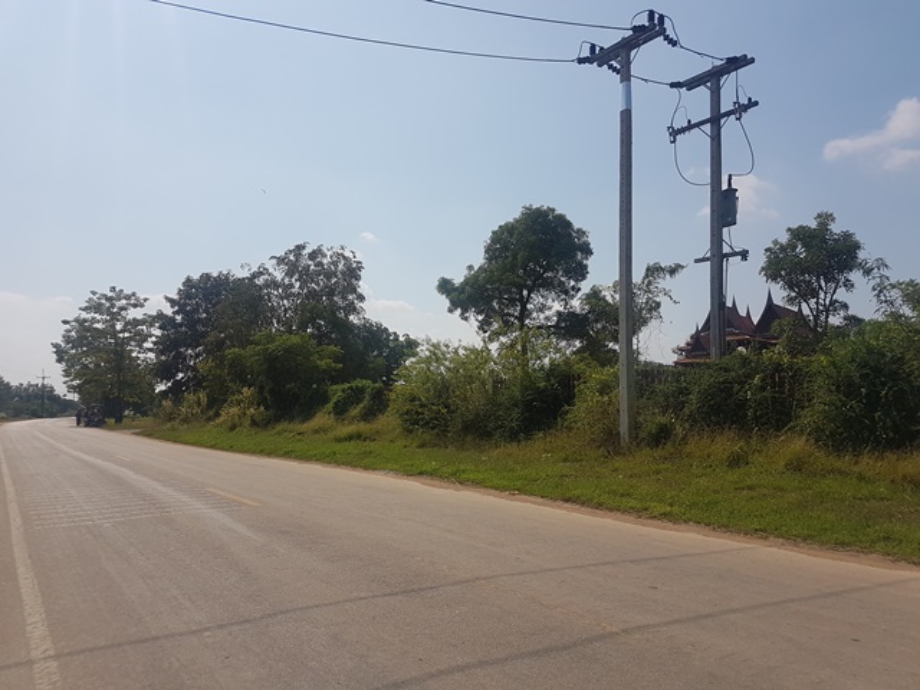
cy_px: 345
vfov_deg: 53.1
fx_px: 691
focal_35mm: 26
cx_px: 460
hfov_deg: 67.3
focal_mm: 4.2
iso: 40
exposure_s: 1/4960
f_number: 1.7
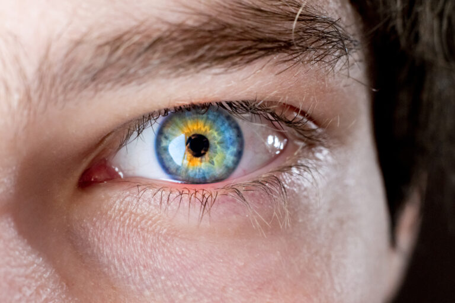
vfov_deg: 27.0
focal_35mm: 50
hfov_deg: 39.6
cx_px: 228
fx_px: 632
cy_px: 152
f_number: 8
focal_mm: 50
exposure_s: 1/60
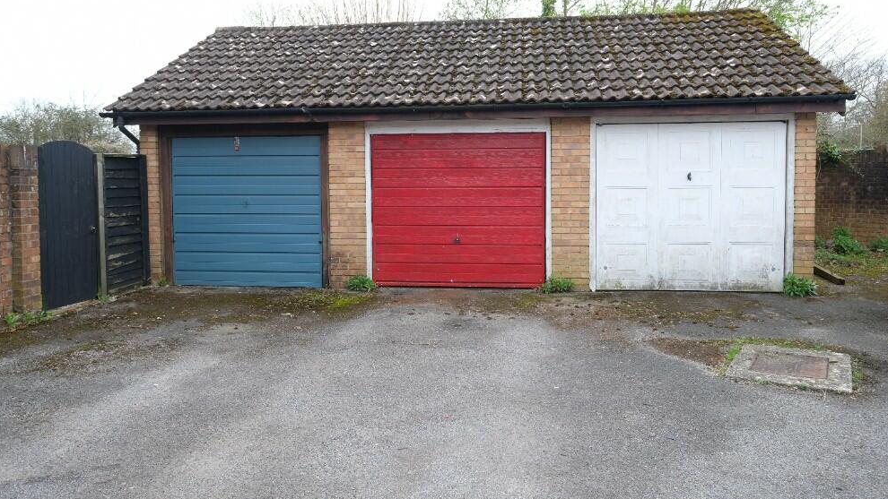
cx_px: 457
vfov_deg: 44.3
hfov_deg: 71.9
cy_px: 216
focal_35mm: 26
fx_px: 612
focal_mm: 15.9
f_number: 4.5
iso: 200
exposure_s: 1/210
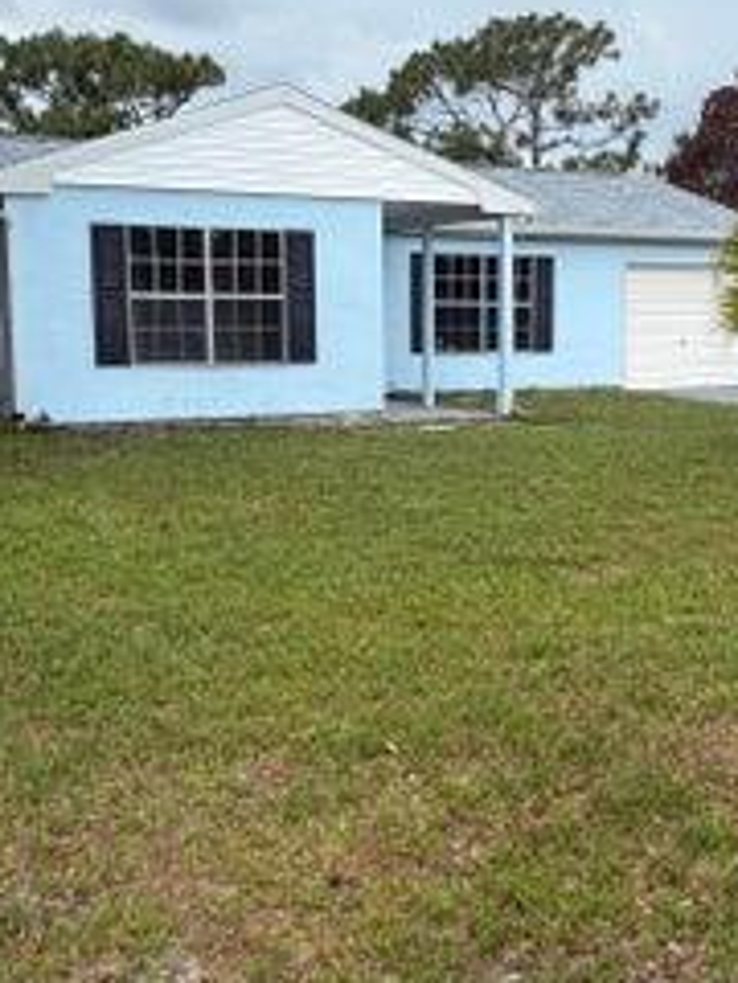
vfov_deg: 36.8
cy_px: 500
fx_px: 1478
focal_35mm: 52
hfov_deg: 27.9
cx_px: 459
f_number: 1.6
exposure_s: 1/1393
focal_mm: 5.96
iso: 50
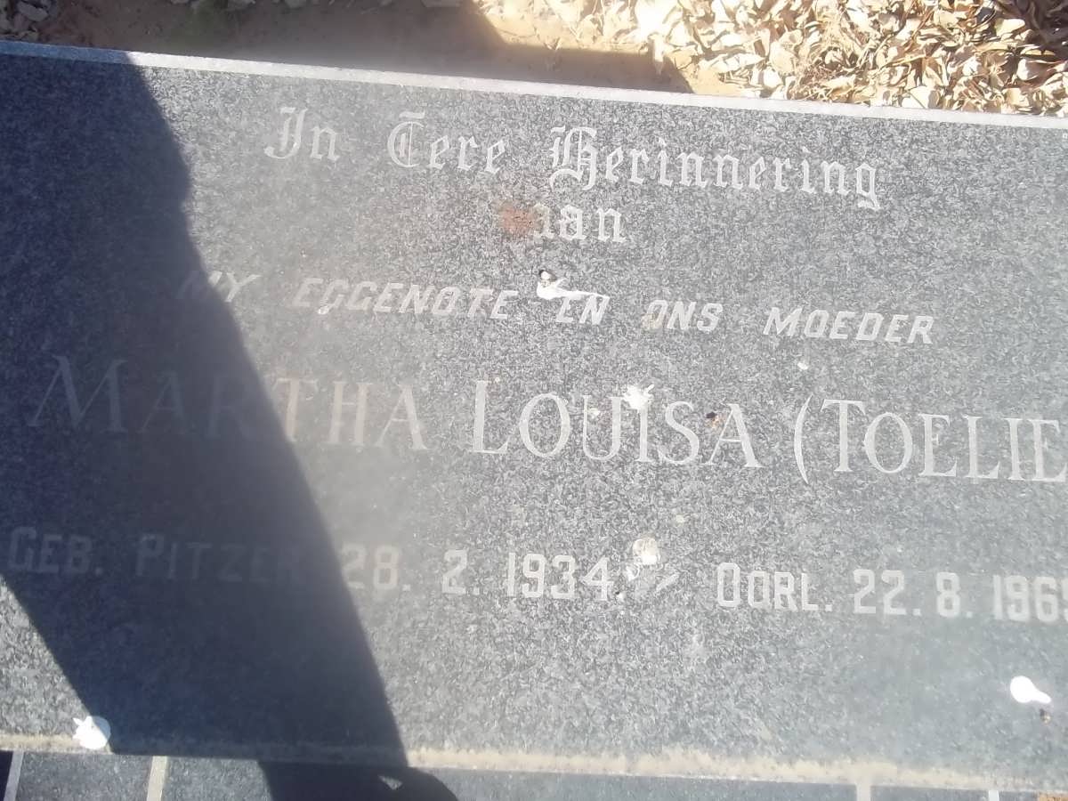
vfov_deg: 44.2
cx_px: 534
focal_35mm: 32
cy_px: 400
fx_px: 987
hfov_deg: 56.8
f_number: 2.9
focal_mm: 5.7
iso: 80
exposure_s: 1/400
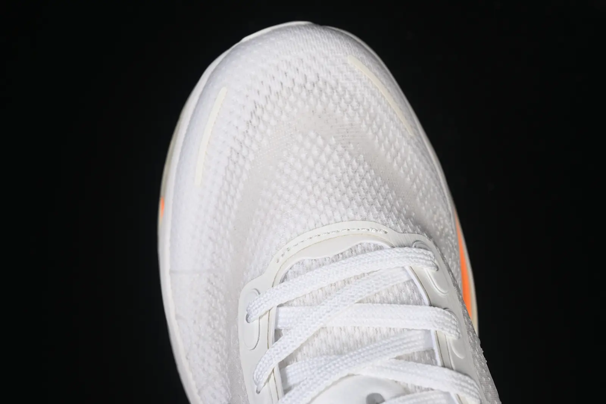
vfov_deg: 18.2
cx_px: 303
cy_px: 202
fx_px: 1263
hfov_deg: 27.0
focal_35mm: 75
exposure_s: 1/100
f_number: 7.1
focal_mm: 50
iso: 160
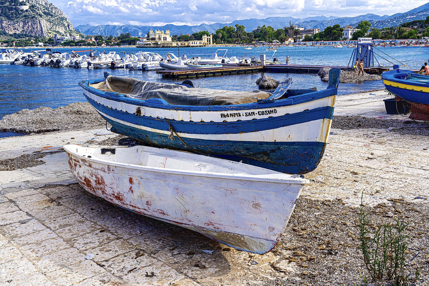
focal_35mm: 37
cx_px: 214
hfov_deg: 51.9
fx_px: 441
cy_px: 143
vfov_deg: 35.9
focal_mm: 37
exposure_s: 1/160
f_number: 11
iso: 200
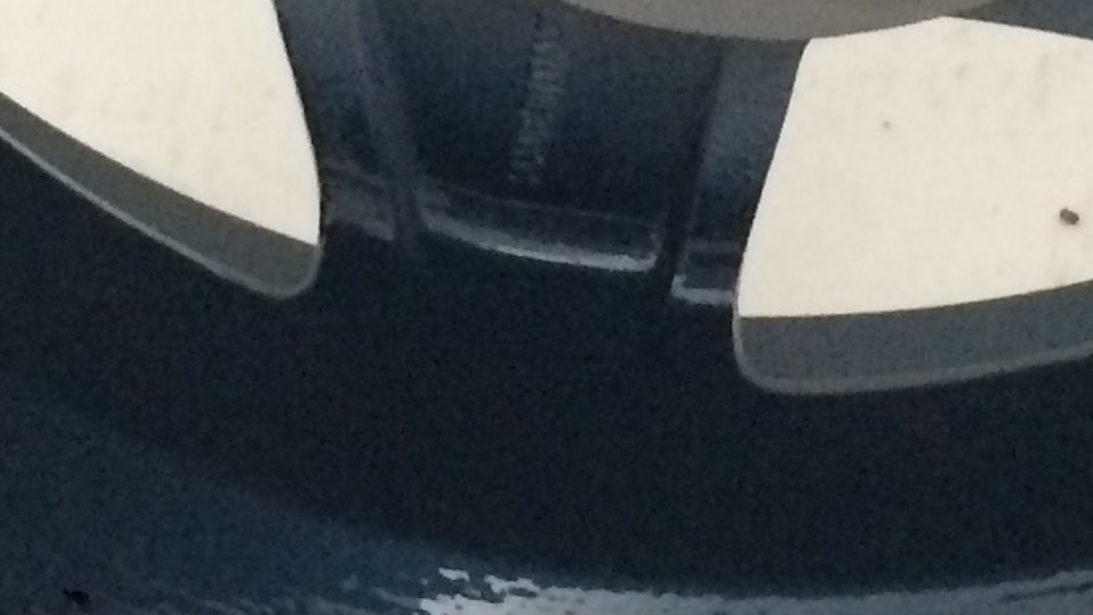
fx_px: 4174
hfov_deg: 14.9
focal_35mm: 144
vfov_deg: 8.4
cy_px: -85
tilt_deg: -44.4
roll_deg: -6.1
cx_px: 546
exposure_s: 1/30
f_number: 2.2
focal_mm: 4.15
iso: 250
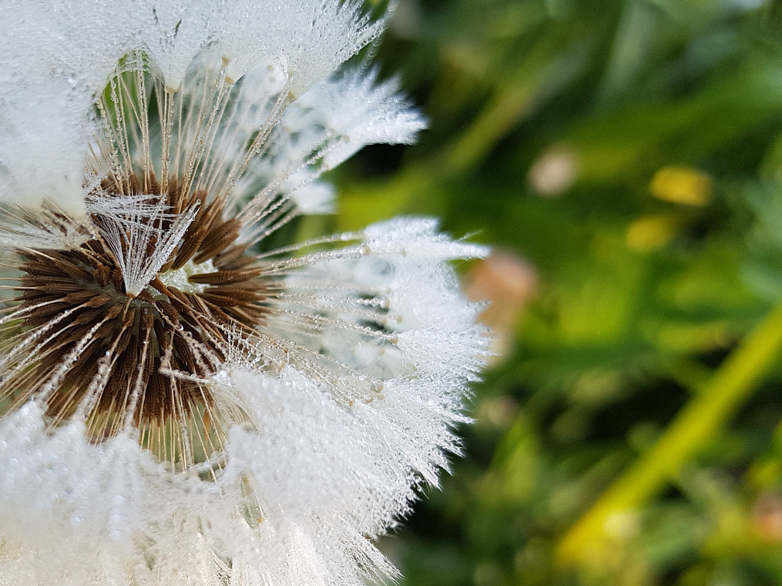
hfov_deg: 44.0
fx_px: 926
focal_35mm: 41
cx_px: 176
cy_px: 347
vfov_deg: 35.0
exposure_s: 1/178
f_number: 1.7
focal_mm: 4.2
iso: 40
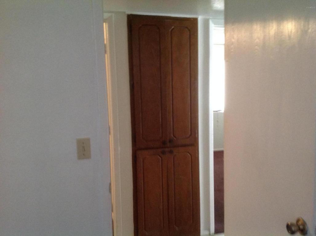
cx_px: 158
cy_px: 118
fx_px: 319
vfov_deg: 40.6
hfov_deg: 52.7
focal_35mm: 35
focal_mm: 4.28
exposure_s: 1/15
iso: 400
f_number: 2.4
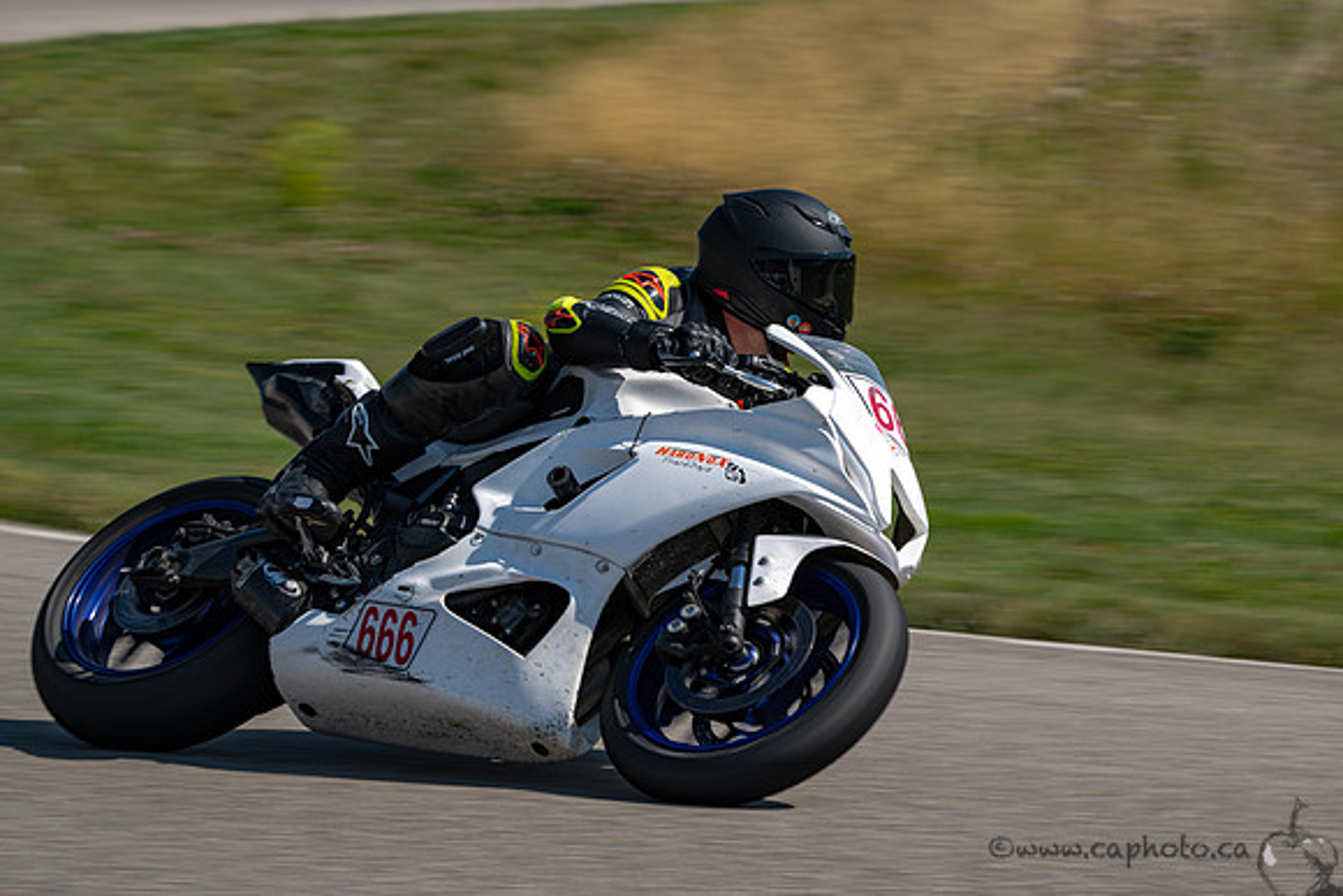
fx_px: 8701
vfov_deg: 5.9
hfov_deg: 8.8
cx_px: 783
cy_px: 448
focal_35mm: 233
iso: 72
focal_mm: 200
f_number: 13
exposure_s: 1/200
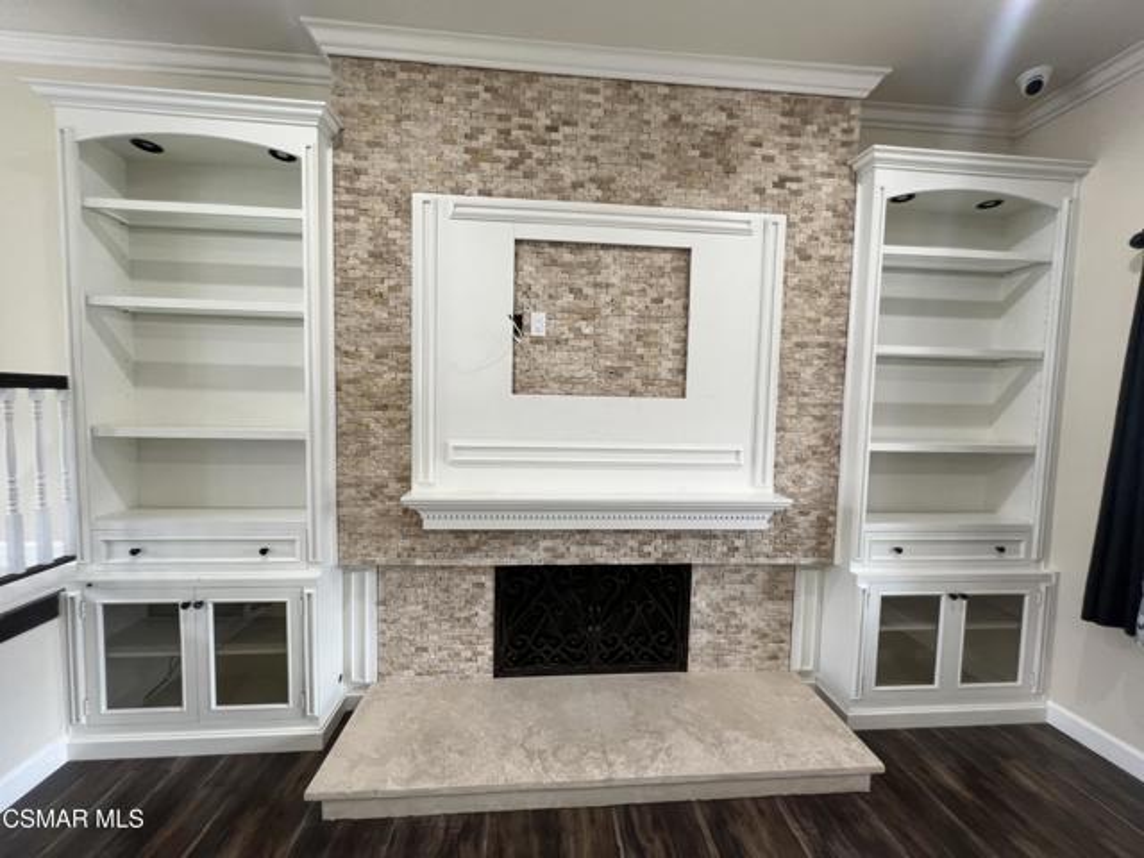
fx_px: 430
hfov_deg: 106.2
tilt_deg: -3.3
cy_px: 429
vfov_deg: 89.9
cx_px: 572
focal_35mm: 13
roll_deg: -1.0
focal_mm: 1.57
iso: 125
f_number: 1.8
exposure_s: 1/60
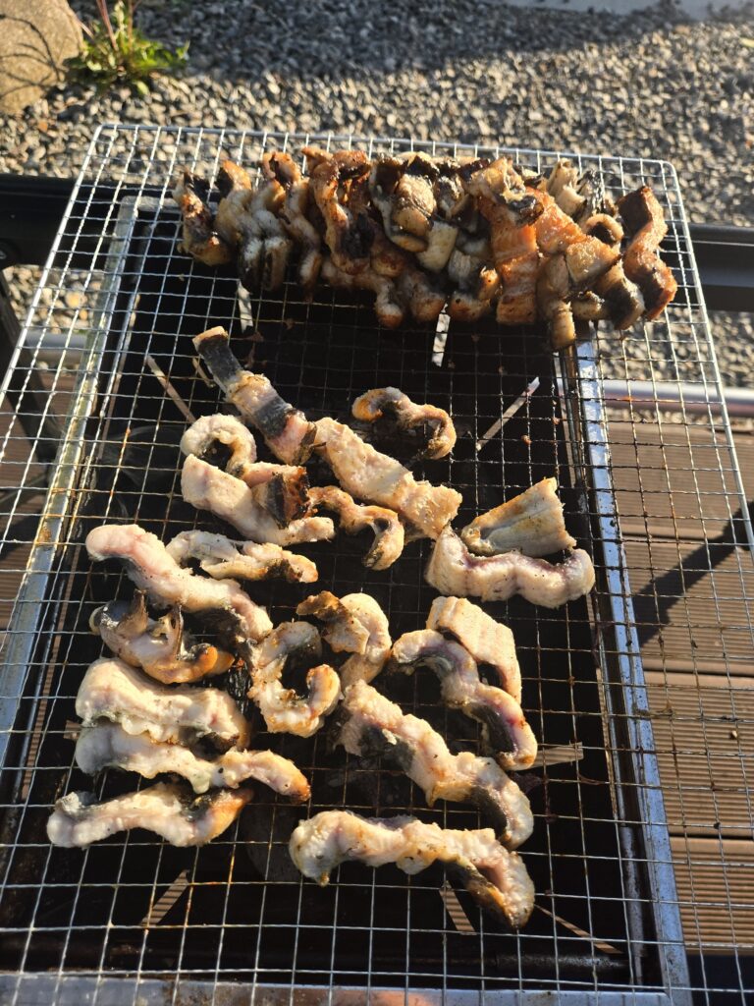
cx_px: 377
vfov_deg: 73.9
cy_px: 503
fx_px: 668
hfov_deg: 58.9
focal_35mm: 23
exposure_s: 1/1610
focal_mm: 5.4
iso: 80
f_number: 1.8
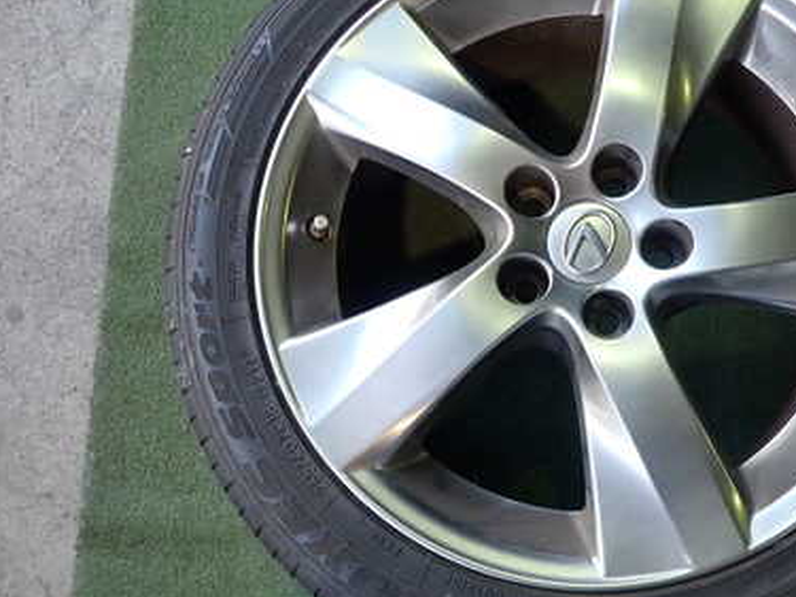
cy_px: 285
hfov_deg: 46.1
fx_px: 920
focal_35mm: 40
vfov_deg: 35.9
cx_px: 526
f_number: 2
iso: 200
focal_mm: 4.5
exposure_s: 1/100
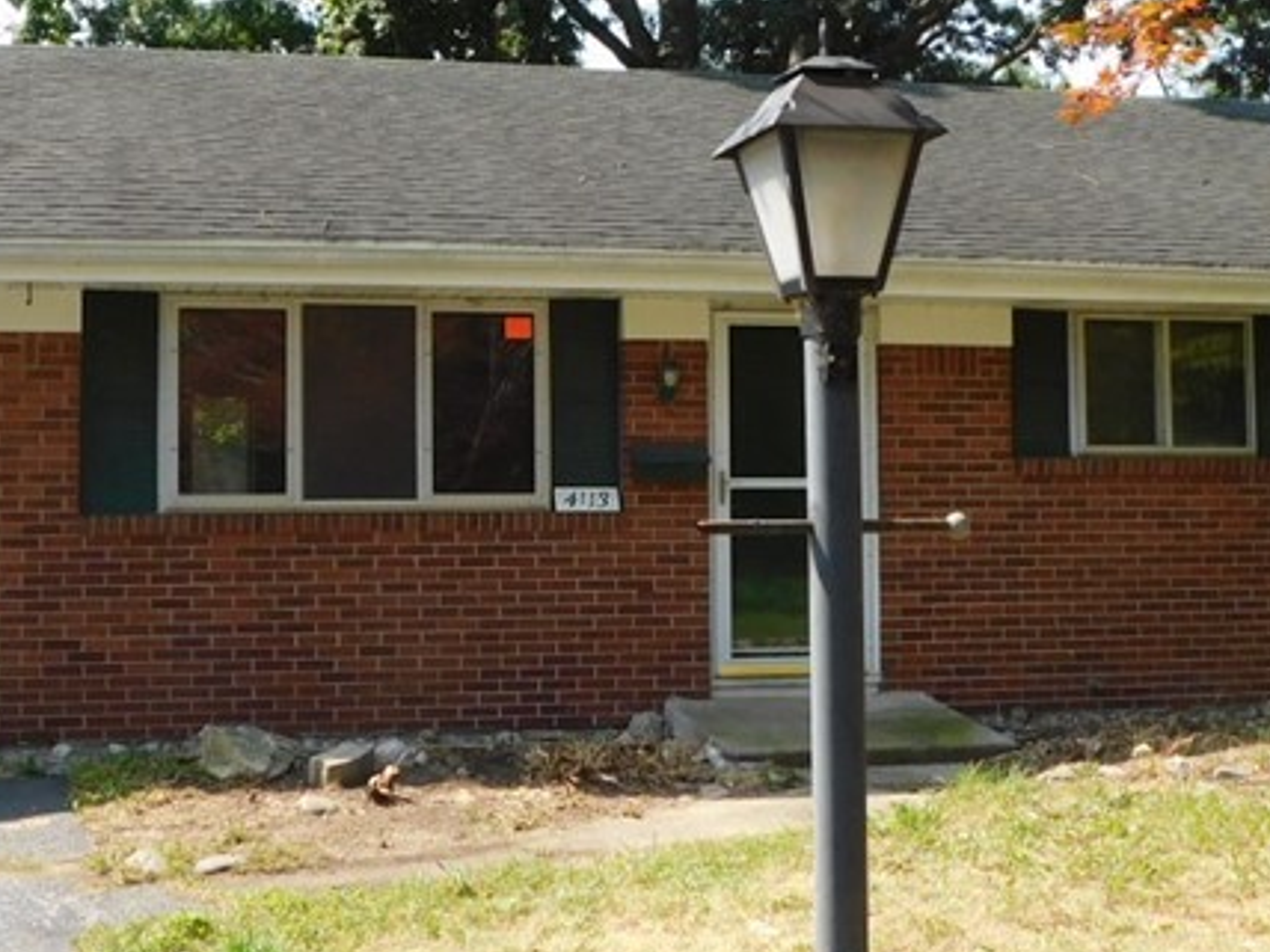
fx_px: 2018
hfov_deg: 34.9
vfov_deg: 26.5
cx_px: 579
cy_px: 424
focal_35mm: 55
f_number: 3
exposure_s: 1/640
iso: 125
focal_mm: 4
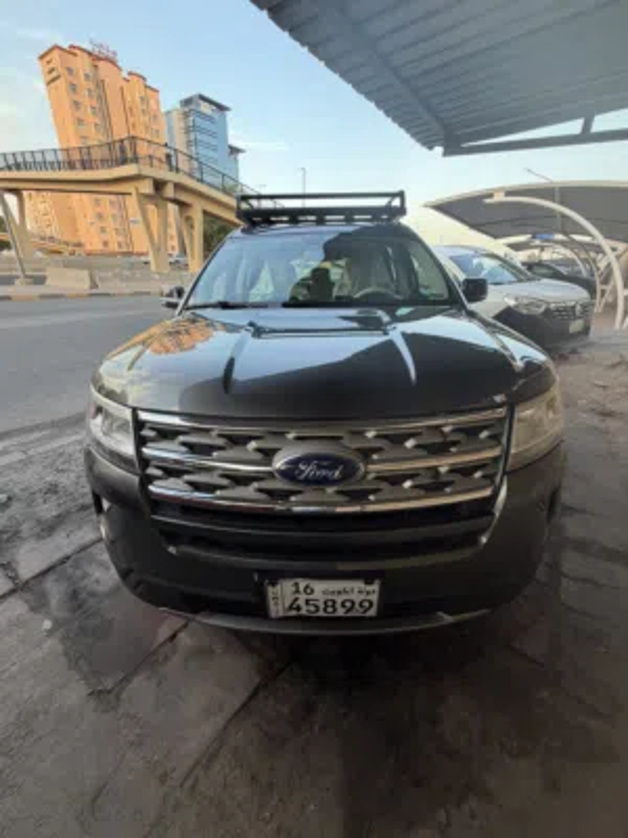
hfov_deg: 85.7
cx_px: 314
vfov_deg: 102.1
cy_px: 419
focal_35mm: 14
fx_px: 339
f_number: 2.2
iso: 160
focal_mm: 2.22
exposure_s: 1/121
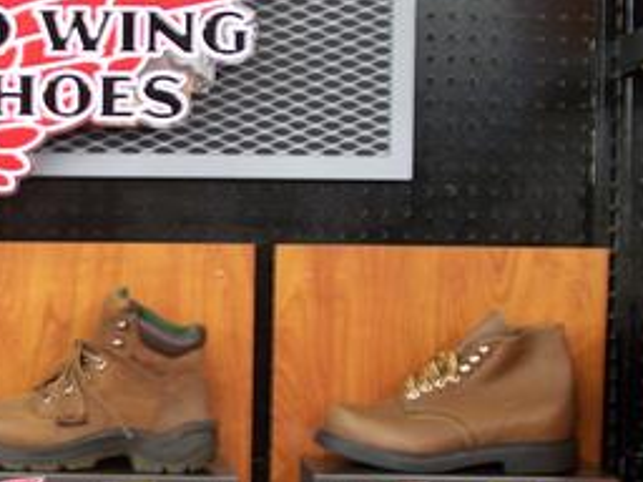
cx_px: 87
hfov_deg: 20.7
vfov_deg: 15.9
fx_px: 1727
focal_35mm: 93
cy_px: 256
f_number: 3
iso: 140
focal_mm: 8.5
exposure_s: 1/8
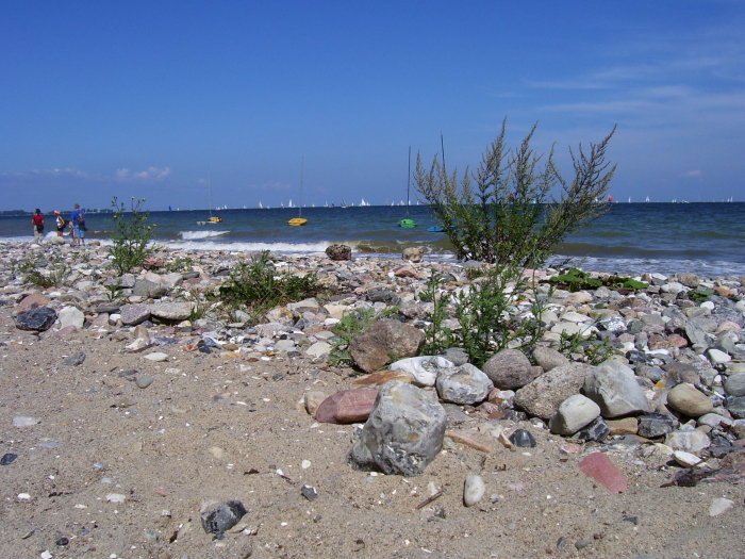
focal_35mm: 34
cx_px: 372
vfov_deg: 41.8
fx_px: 732
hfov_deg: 54.0
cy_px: 280
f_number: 4.8
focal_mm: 5.6
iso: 80
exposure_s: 1/1500
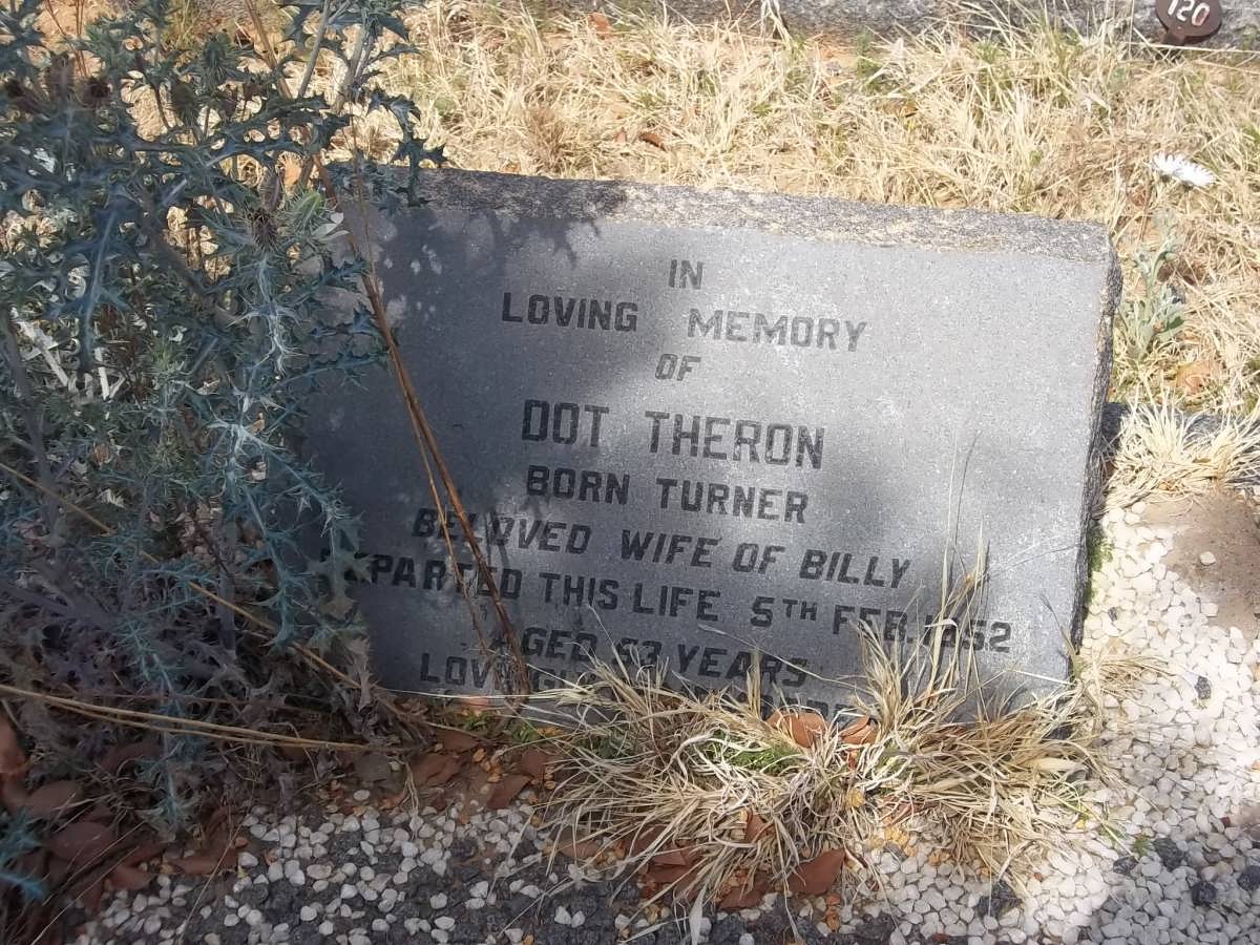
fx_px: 1820
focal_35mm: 50
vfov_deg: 29.1
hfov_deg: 38.2
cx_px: 630
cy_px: 472
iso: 80
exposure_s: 1/500
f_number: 3.6
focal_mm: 8.8
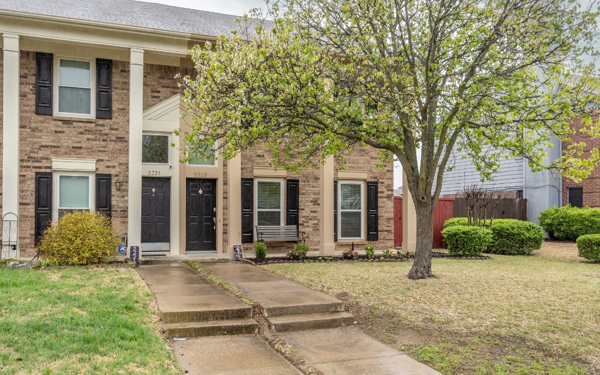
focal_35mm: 32
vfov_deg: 39.4
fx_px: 523
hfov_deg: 59.6
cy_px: 205
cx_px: 292
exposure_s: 1/125
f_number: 8
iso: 320
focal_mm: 30
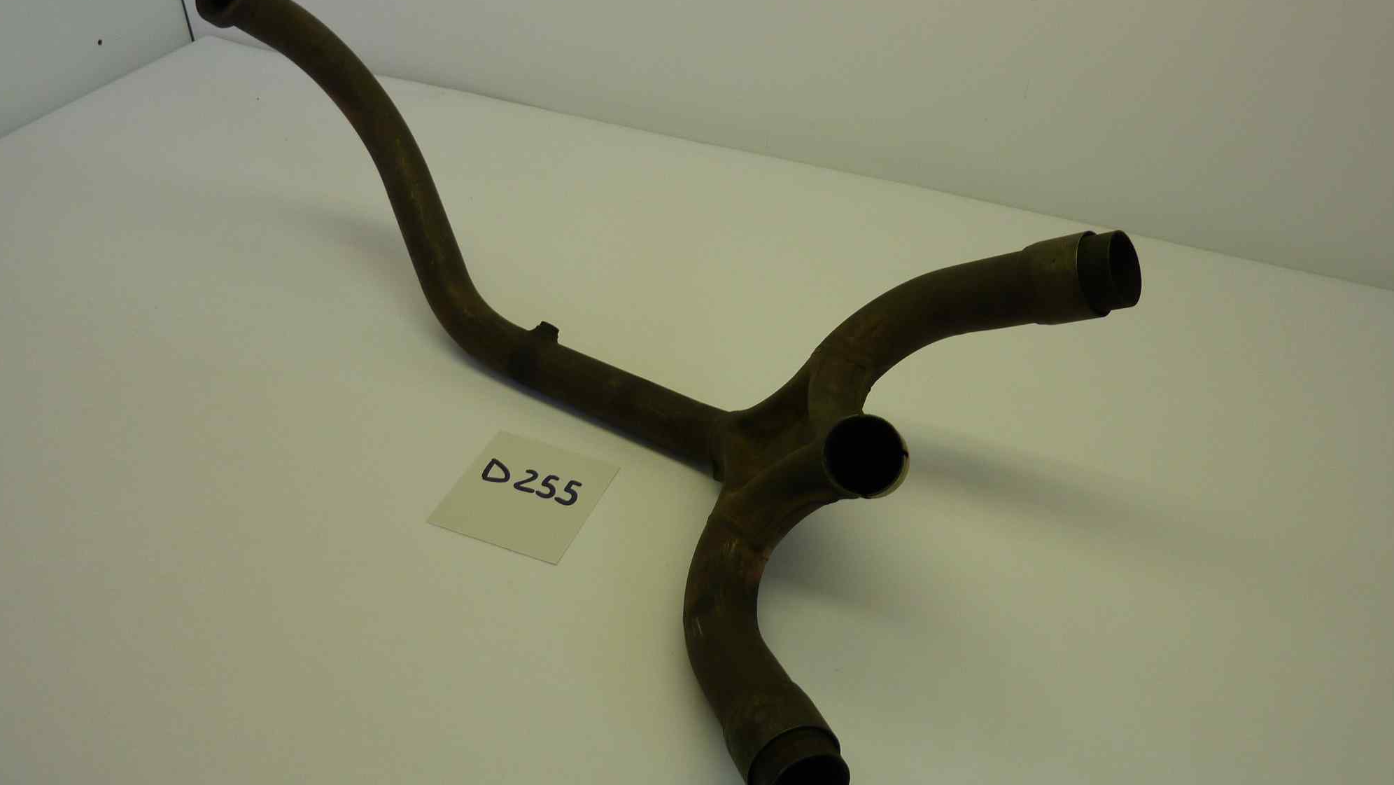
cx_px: 687
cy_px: 359
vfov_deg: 41.5
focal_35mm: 28
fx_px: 1035
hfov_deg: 67.9
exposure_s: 1/80
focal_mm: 4.1
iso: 80
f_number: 3.3
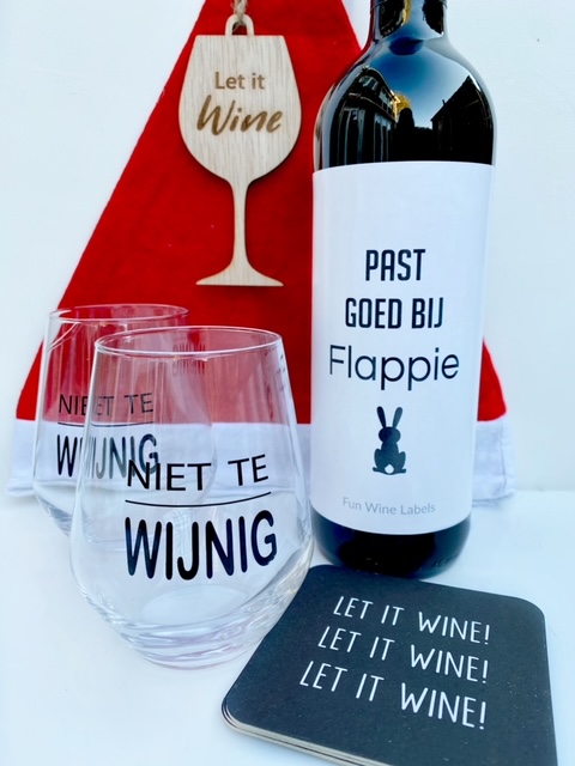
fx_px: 576
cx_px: 288
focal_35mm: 26
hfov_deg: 53.1
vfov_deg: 67.3
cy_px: 383
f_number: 1.8
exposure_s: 1/122
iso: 32
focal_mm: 4.25
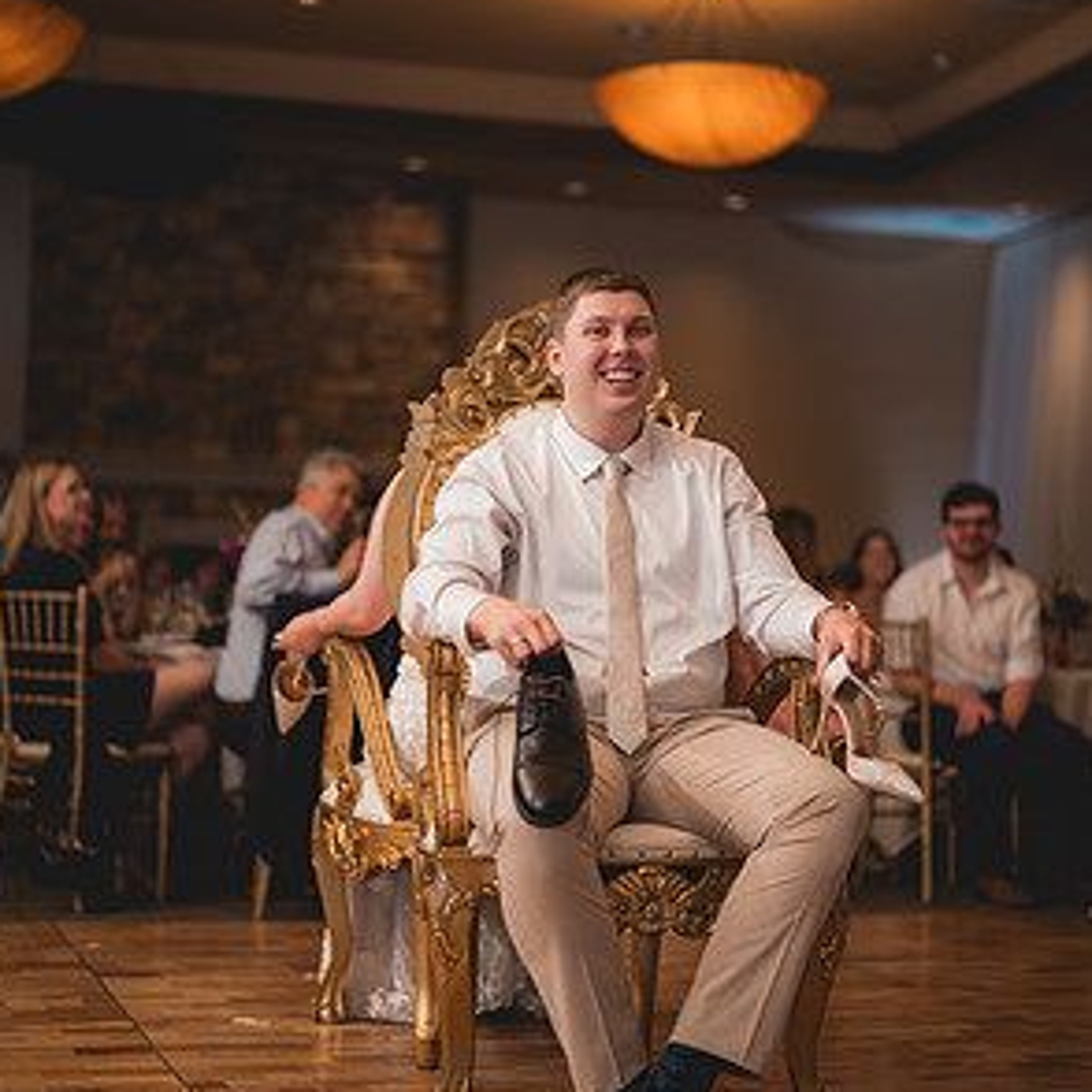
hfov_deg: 26.5
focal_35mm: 65
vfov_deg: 26.5
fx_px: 2320
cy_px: 542
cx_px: 539
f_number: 1.2
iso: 80
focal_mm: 50
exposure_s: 1/250
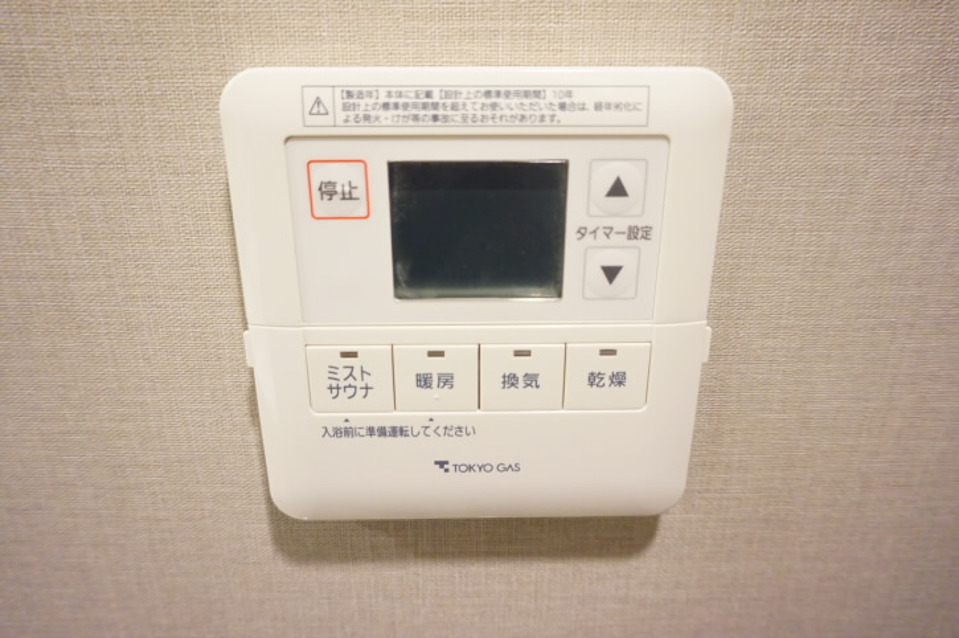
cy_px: 319
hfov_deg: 73.8
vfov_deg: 53.0
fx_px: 639
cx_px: 480
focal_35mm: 24
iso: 3200
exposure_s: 1/100
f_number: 3.5
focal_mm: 16
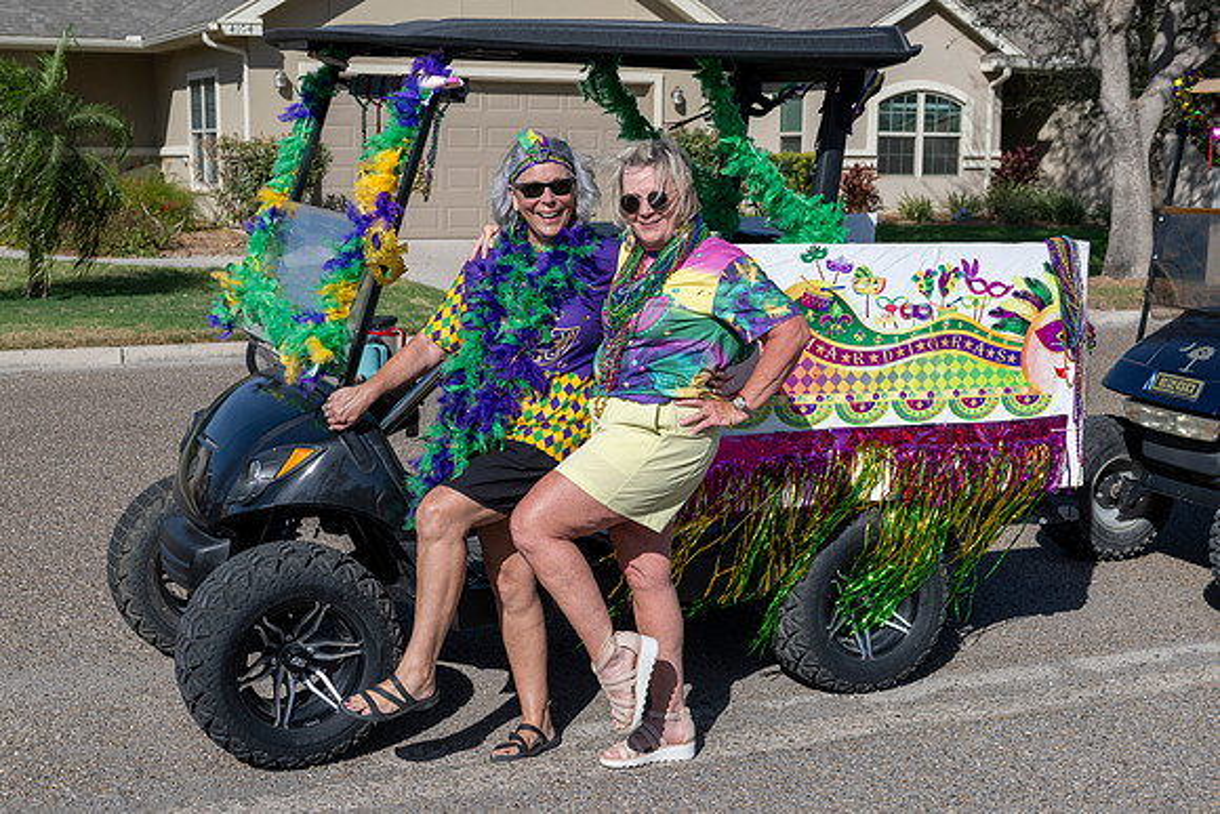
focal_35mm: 53
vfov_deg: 25.7
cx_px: 571
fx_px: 1788
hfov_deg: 37.7
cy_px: 427
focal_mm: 44
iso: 100
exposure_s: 1/640
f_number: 6.3
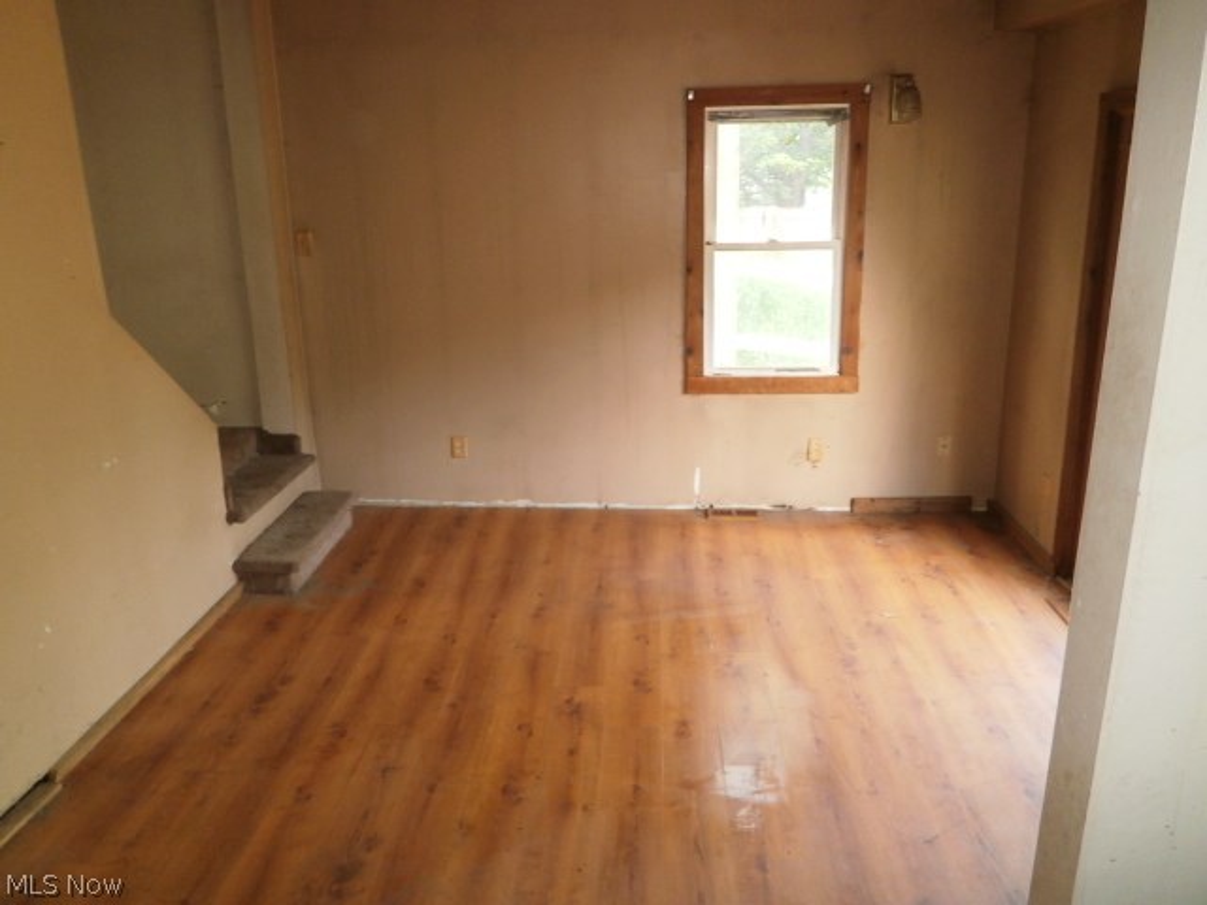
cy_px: 452
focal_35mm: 26
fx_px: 907
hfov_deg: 67.3
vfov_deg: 53.1
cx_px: 604
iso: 200
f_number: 2.8
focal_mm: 4.7
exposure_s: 1/30
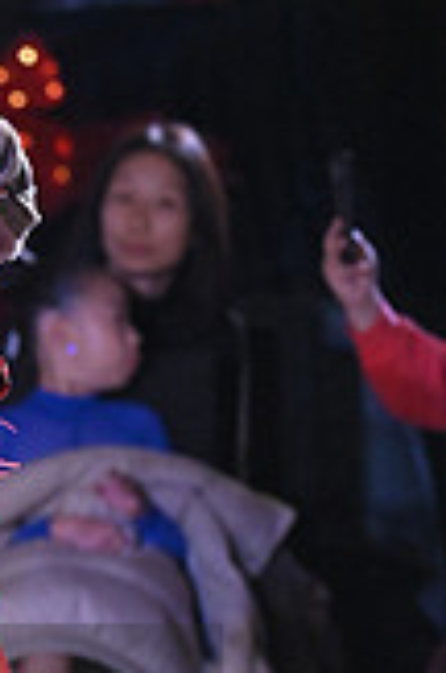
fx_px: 10320
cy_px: 764
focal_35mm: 553
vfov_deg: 3.7
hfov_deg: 2.5
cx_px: -345
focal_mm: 155
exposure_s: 1/400
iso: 4000
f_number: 5
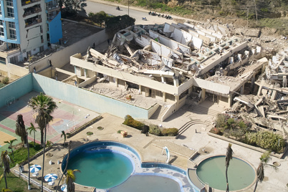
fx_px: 448
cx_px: 171
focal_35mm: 56
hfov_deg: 35.5
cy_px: 32
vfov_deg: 23.7
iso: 100
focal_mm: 8.4
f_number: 2.8
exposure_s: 1/2000
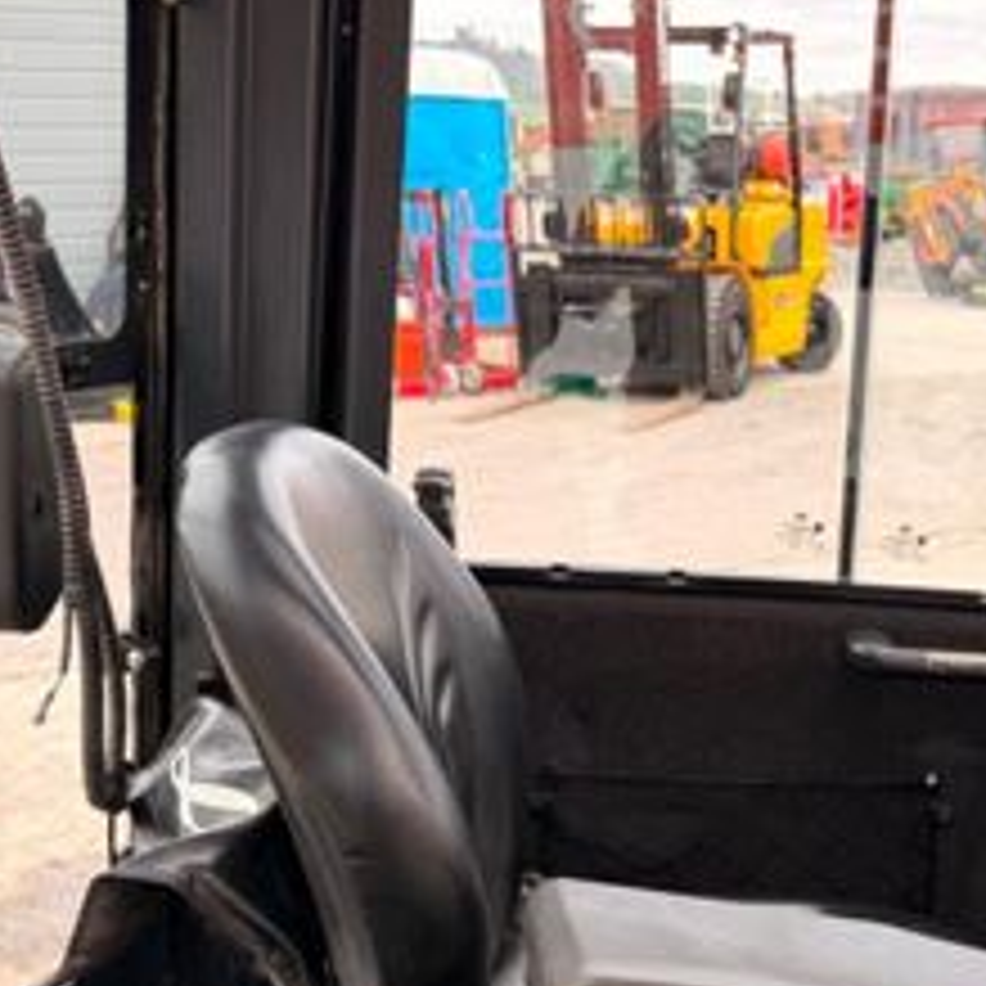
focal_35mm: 58
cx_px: 864
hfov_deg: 28.5
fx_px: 1869
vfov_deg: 27.8
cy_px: 986
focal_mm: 6.76
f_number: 1.78
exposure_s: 1/637
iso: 80
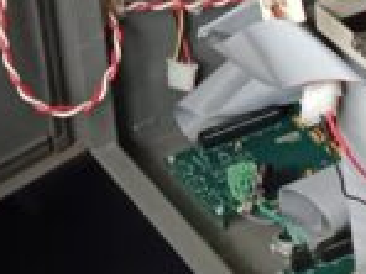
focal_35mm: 173
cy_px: 96
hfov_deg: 11.4
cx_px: 163
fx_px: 1829
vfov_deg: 8.6
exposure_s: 1/24
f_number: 1.79
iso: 3325
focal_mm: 4.71
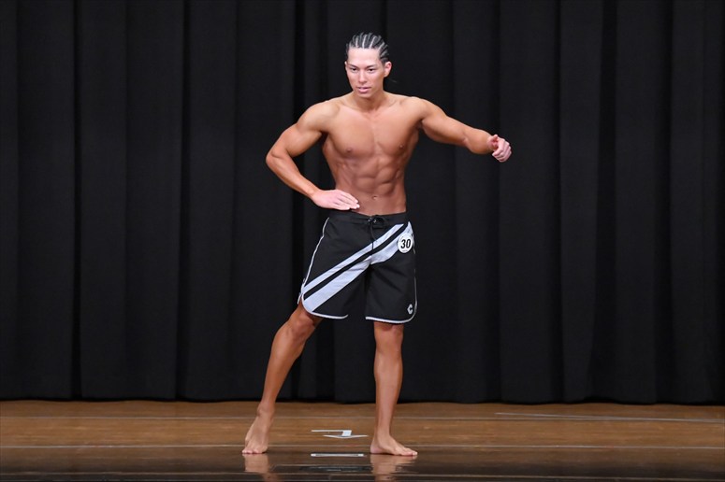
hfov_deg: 8.1
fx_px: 5133
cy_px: 241
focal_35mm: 255
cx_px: 362
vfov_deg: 5.4
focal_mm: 170
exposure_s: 1/400
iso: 8000
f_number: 5.6
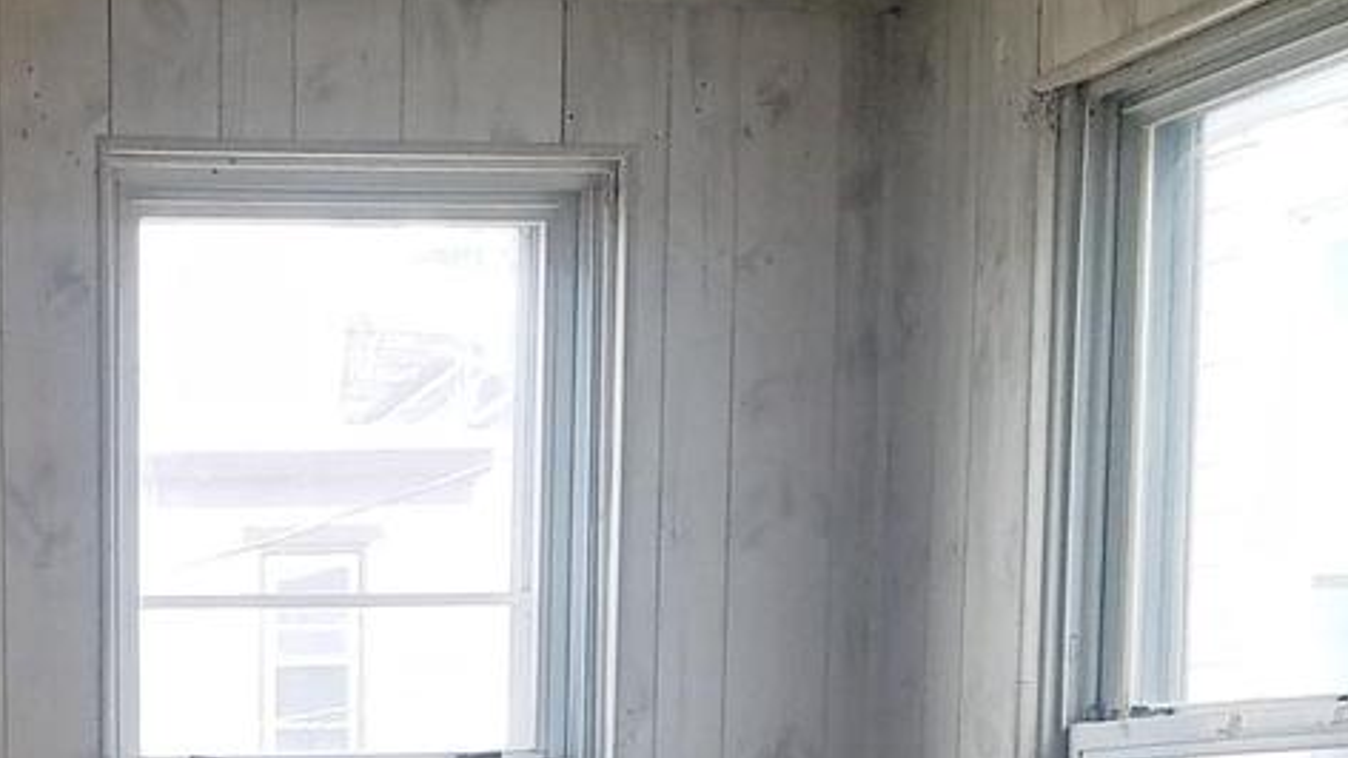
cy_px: 1291
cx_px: 34
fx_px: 3288
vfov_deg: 12.2
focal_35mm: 92
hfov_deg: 22.4
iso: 50
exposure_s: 1/179
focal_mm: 4.2
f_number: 1.7
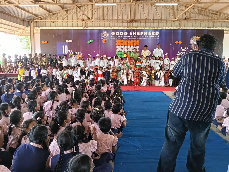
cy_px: 86
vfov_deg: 48.2
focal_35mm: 29
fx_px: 192
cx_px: 114
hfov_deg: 61.7
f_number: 1.8
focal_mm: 3.98
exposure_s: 1/50
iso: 400
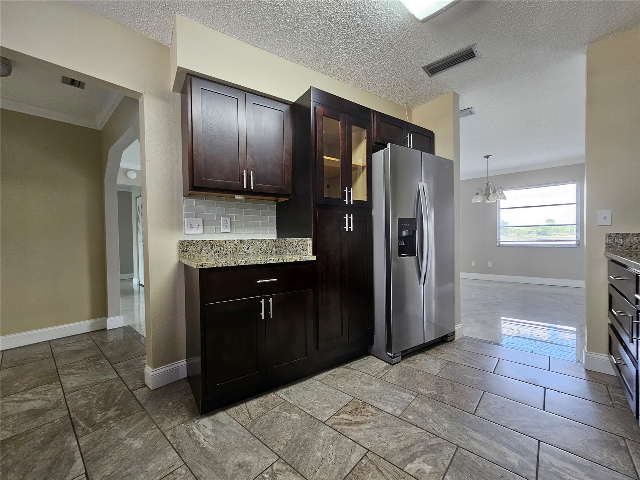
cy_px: 240
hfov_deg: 106.2
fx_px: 240
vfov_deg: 89.9
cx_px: 320
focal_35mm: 13
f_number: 2.2
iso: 160
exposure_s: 1/60
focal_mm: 2.2
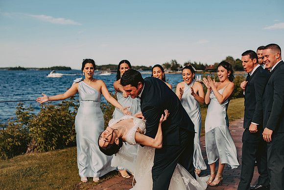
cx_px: 142
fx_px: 395
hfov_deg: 39.6
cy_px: 95
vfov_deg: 27.0
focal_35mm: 50
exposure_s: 1/2500
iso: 200
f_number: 4
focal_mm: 50
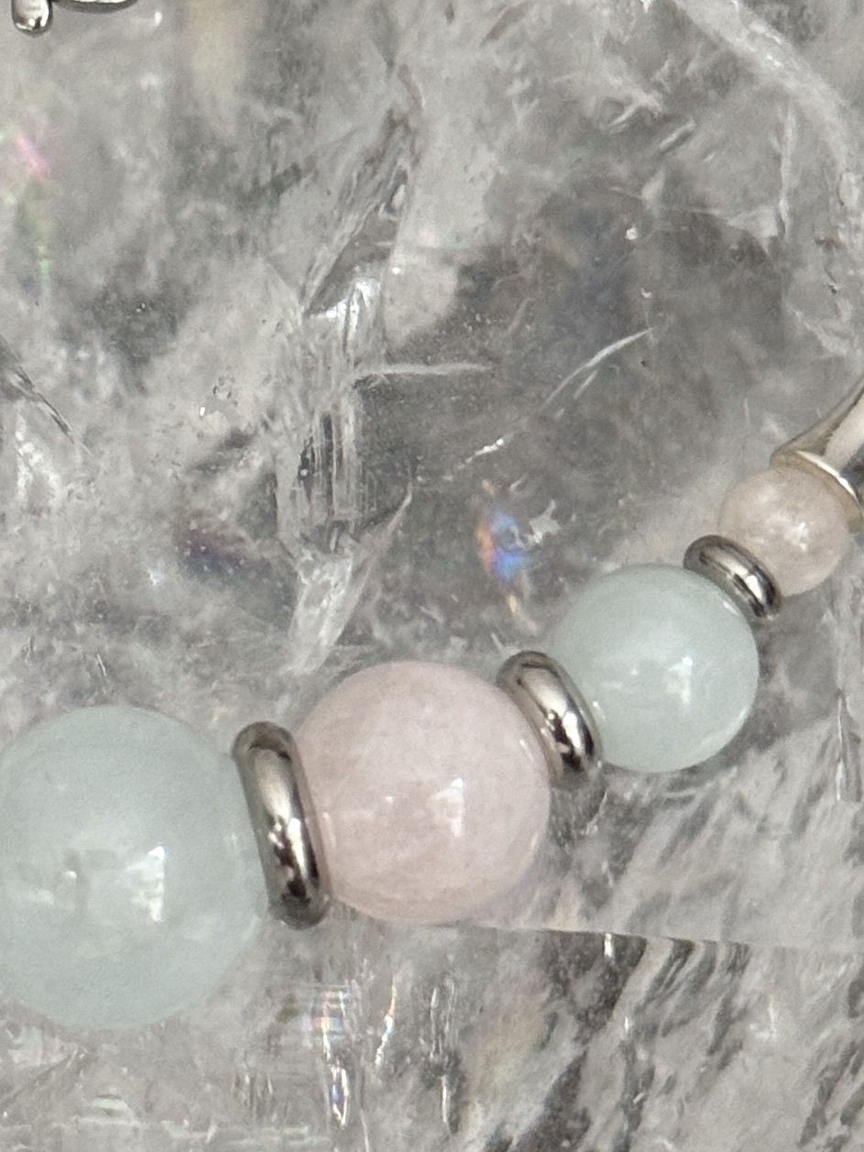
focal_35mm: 154
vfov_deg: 12.8
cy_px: 407
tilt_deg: -3.8
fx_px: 5124
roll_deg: -1.0
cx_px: 183
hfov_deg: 9.6
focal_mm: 6.76
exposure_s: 1/60
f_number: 1.78
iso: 250
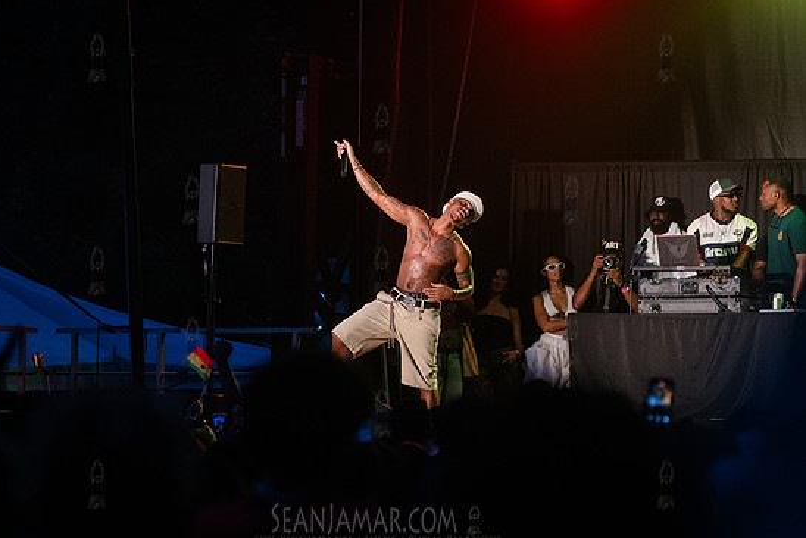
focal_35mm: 212
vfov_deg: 6.5
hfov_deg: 9.7
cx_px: 381
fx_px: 4749
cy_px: 270
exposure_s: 1/500
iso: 5000
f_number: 4
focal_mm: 200
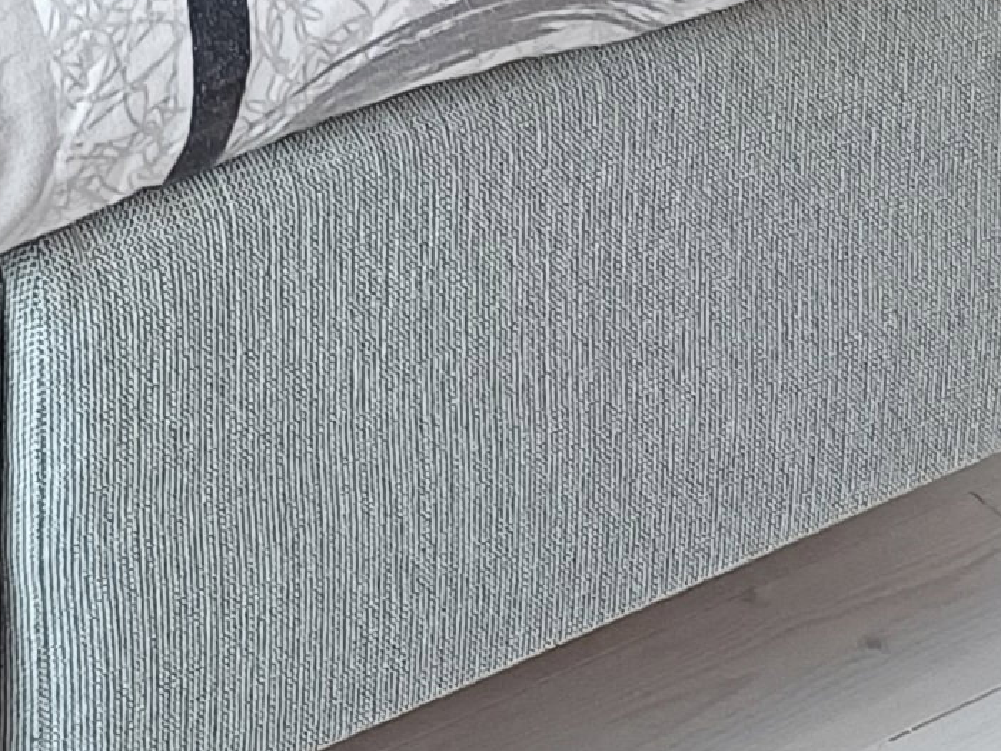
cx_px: -416
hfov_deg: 14.1
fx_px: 3846
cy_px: -1217
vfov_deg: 9.5
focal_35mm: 133
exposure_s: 1/50
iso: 250
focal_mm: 4.65
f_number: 1.8
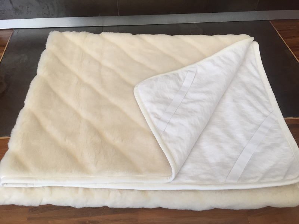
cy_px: 112
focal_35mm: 29
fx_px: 250
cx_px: 150
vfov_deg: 48.2
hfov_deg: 61.7
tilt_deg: -50.9
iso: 40
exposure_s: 1/33
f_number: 2.2
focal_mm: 4.15
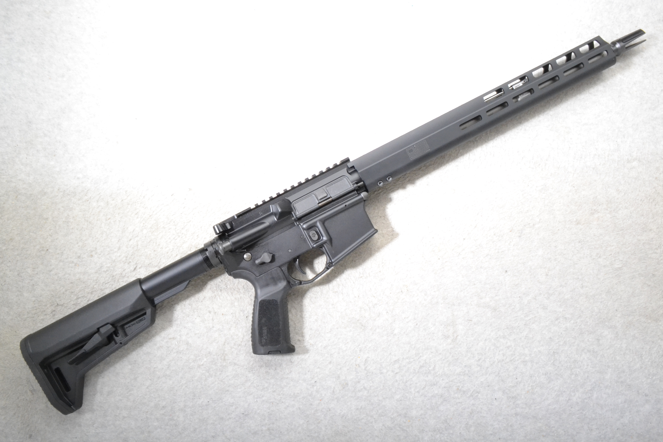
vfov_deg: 47.9
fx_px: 497
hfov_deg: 67.4
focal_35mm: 27
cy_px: 221
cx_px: 332
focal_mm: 18
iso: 3200
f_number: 20
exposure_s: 1/160
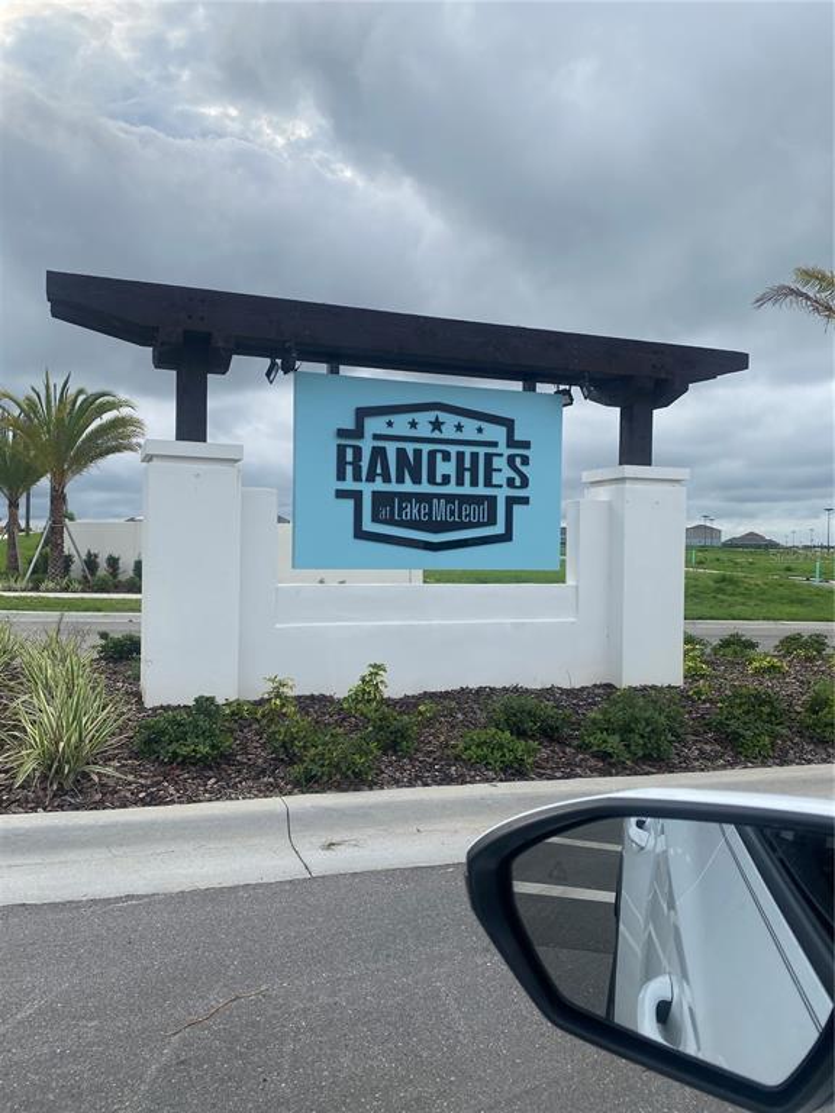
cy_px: 556
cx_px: 418
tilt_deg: -1.0
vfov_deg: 67.3
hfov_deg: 53.1
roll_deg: -0.1
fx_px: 836
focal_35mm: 26
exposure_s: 1/2463
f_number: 1.8
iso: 32
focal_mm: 4.25
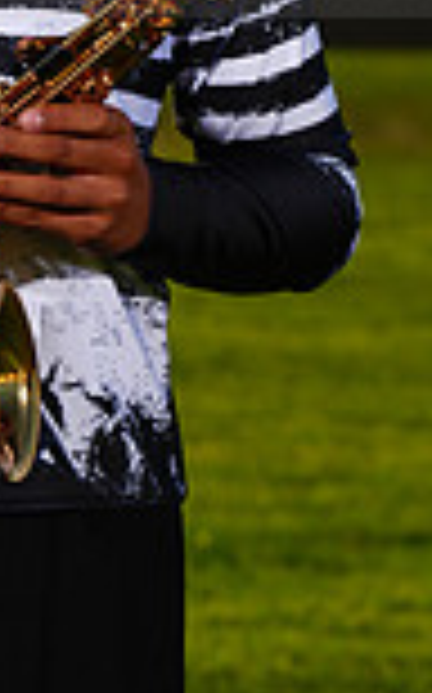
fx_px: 11229
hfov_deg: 2.2
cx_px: -148
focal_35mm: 595
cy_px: -90
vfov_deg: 3.5
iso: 125
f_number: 11
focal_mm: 200
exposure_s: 1/250
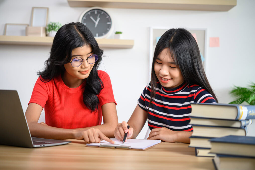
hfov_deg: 33.4
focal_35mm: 60
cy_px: 85
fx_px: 425
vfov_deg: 22.6
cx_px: 128
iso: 200
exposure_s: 1/100
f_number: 2.8
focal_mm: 60
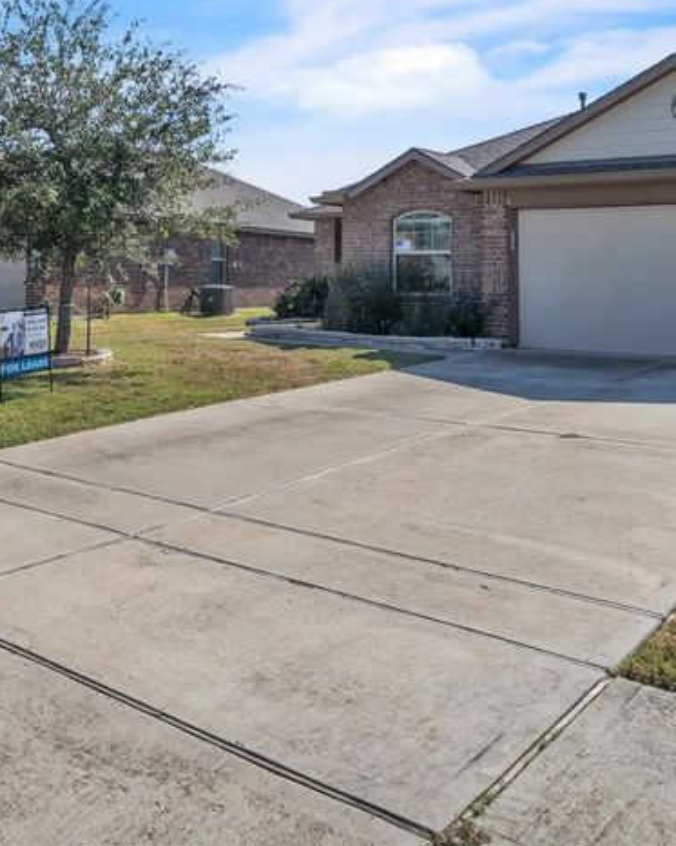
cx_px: 270
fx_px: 876
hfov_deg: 42.0
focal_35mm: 35
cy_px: 229
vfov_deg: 49.8
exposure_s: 1/1600
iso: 100
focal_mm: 17
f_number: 4
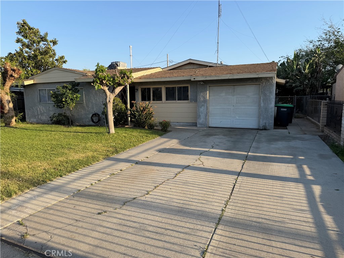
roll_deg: +1.3
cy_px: 129
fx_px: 239
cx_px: 172
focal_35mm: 24
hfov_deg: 71.6
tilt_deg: -7.2
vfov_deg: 56.8
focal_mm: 6.76
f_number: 1.78
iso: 80
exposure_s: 1/1949
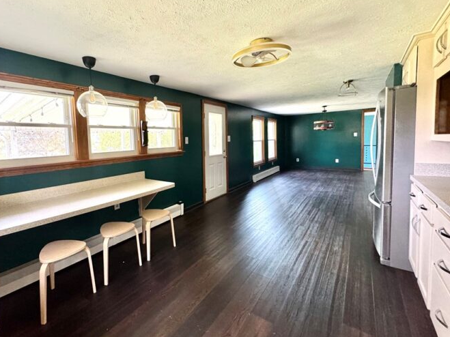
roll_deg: +1.9
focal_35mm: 17
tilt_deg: -4.2
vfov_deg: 74.6
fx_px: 221
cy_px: 155
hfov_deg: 89.8
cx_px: 178
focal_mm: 2.22
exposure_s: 1/60
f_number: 2.2
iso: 400
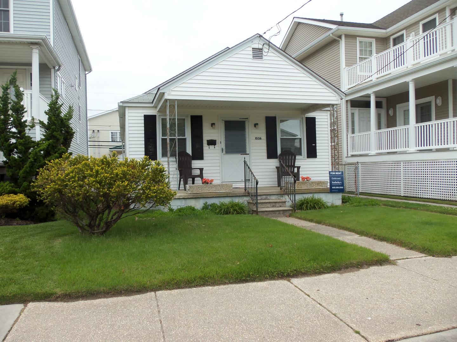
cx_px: 228
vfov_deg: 48.2
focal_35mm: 29
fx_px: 383
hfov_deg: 61.7
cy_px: 171
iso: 80
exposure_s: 1/250
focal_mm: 5.2
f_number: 3.4
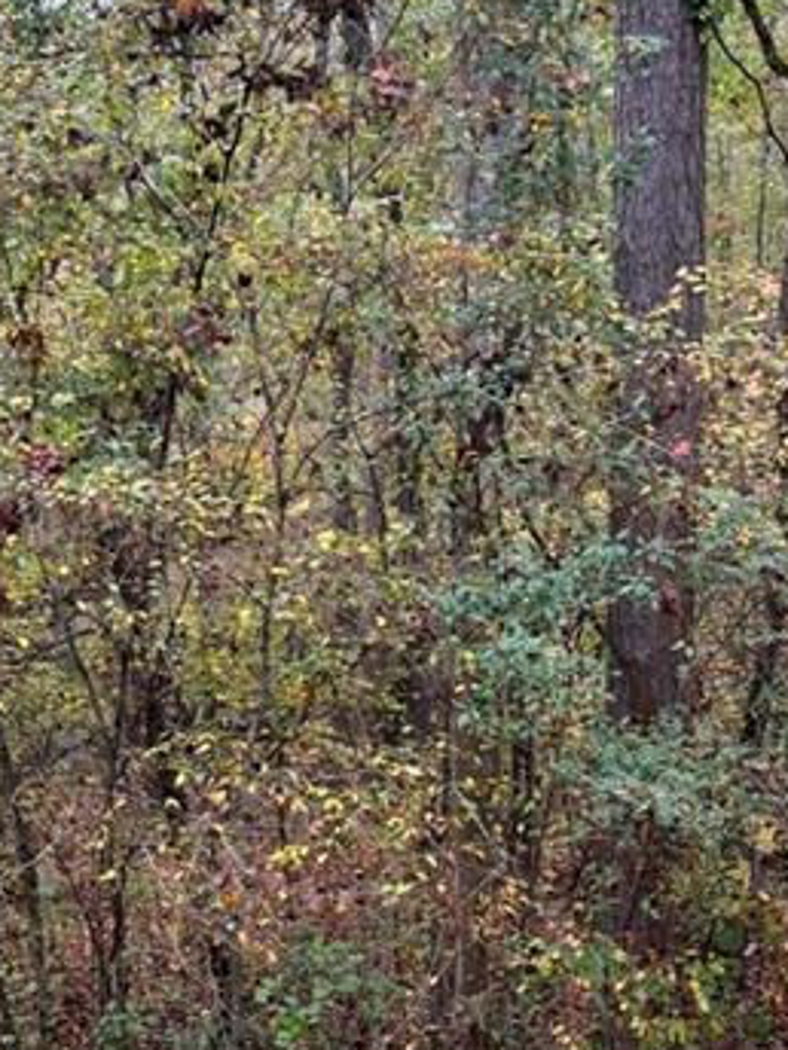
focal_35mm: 58
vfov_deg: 32.3
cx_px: 211
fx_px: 1760
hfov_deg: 25.0
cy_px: 845
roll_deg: -0.5
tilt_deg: -13.4
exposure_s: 1/134
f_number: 1.6
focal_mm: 5.96
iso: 64
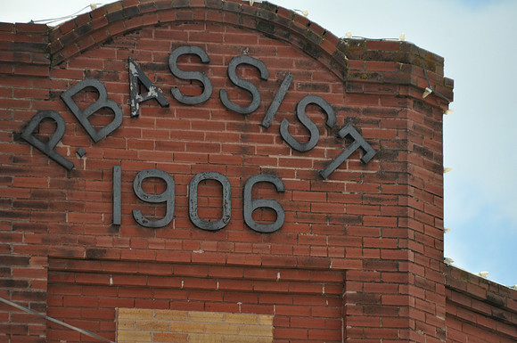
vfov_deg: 3.0
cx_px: 258
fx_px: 6453
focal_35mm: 450
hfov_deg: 4.6
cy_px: 172
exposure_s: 1/800
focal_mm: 300
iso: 800
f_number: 6.3
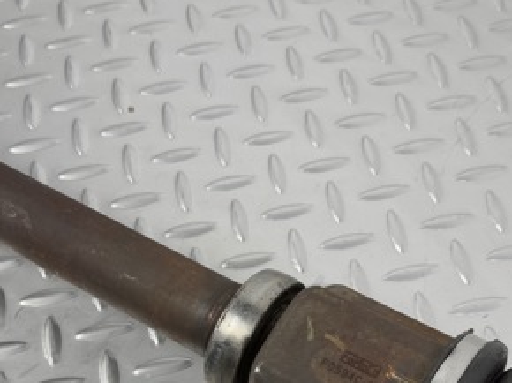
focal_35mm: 53
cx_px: 240
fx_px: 783
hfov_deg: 36.2
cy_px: 357
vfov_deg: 26.4
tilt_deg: -60.3
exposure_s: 1/100
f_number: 1.78
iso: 80
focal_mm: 6.76
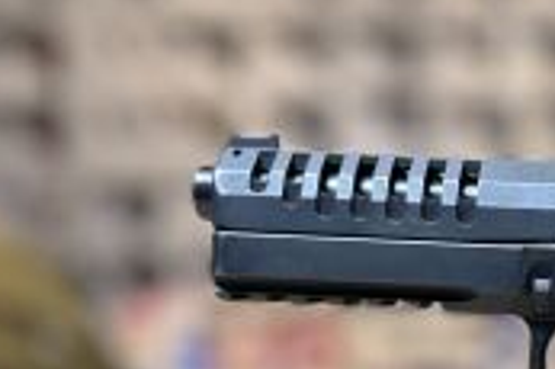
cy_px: 355
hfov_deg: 29.3
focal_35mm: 64
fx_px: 986
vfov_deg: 20.6
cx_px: 563
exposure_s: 1/50
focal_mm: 5.7
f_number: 1.5
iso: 80
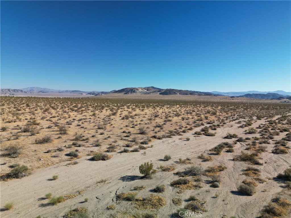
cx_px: 146
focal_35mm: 24
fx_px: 202
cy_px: 109
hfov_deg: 71.6
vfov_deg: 56.8
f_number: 1.7
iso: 100
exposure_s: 1/320
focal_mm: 6.72
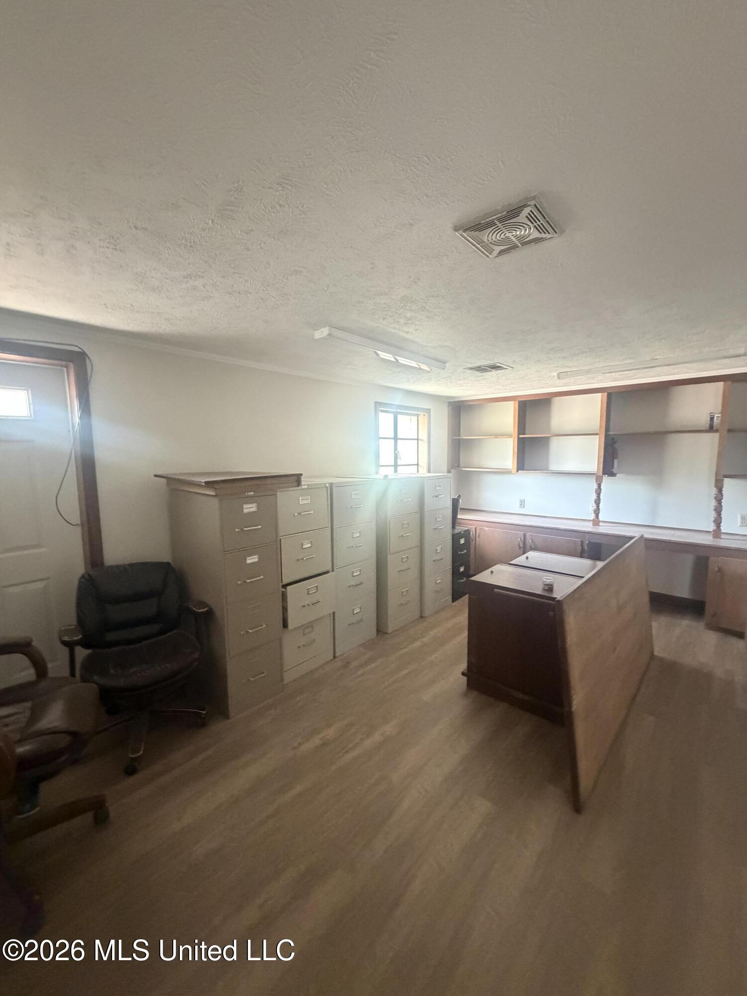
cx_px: 374
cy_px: 498
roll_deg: +1.3
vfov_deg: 102.1
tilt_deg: -8.1
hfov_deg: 85.7
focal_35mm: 14
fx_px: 403
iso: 1000
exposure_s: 1/60
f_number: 2.2
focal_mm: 2.22
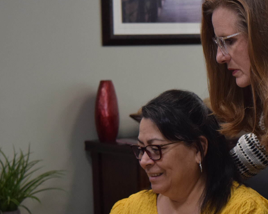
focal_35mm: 144
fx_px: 1142
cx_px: 251
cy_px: 129
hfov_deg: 13.2
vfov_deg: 10.7
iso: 800
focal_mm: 48
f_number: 5.3
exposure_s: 1/100
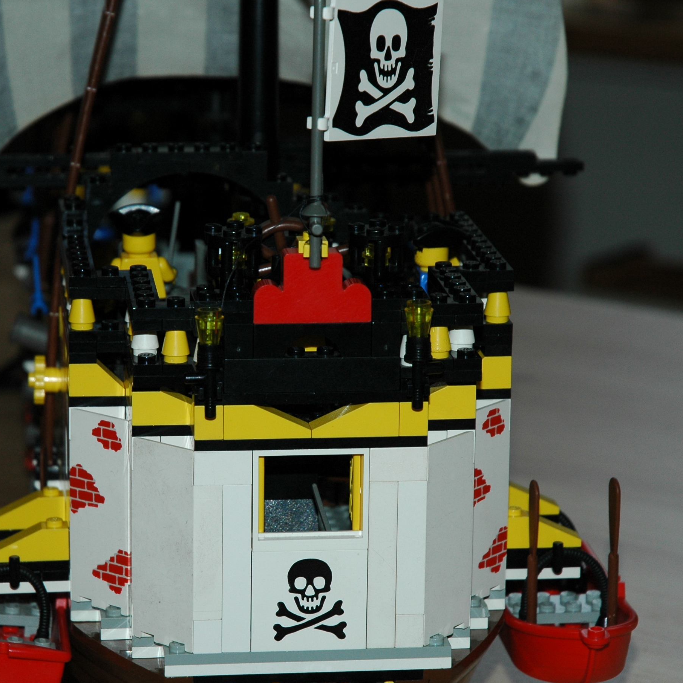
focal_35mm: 148
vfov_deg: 11.8
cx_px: 297
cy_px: 362
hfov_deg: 11.8
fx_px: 3304
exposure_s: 1/125
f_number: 7.1
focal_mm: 70
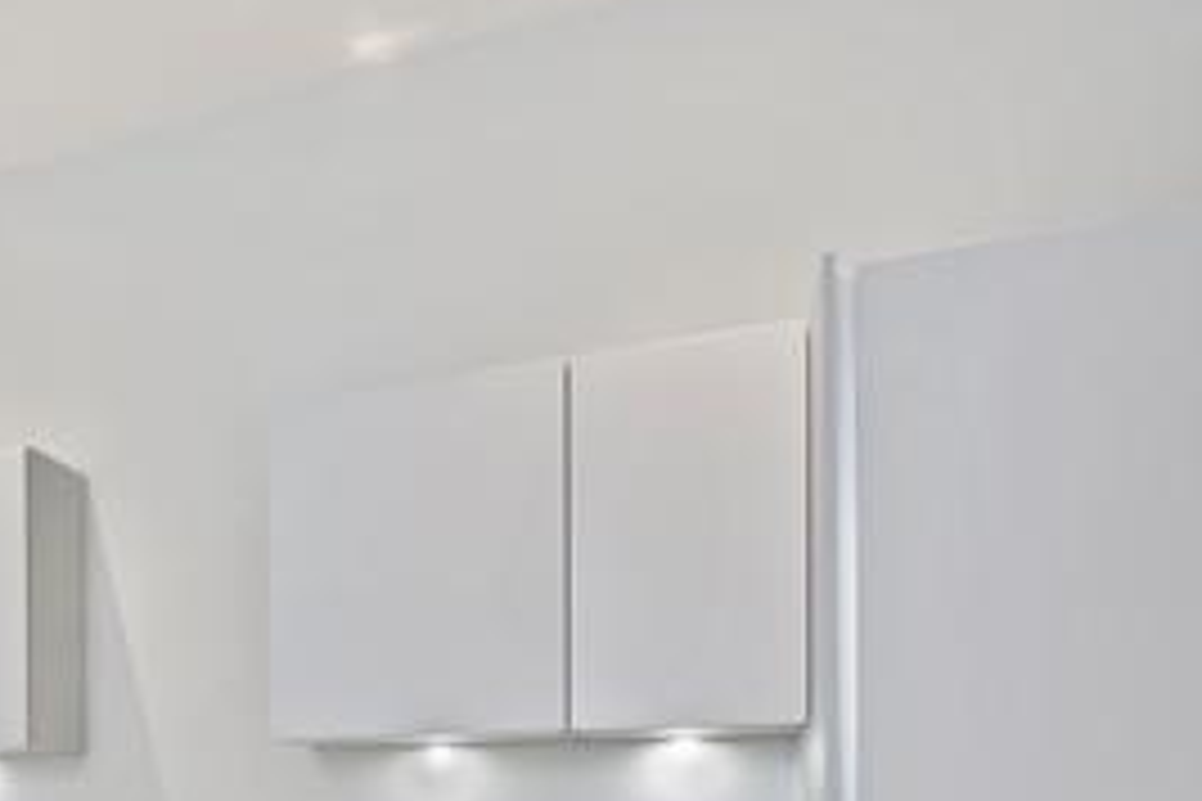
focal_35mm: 36
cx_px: -18
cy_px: 848
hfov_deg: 44.6
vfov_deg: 33.0
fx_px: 1202
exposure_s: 1/2.5
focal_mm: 10
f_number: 8
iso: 100
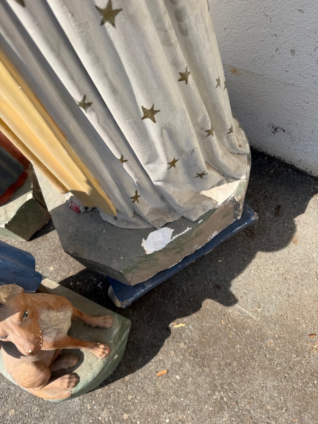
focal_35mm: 24
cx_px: 159
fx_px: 294
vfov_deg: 71.6
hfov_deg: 56.8
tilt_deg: -61.4
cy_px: 212
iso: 80
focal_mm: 6.76
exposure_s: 1/3953
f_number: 1.78
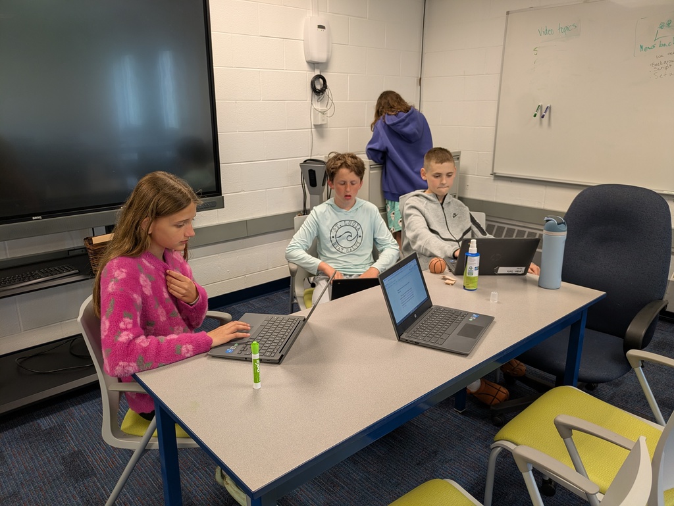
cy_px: 253
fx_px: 487
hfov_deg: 69.4
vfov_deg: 54.9
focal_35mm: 25
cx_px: 337
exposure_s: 1/30
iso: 59
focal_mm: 5.43
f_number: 1.89
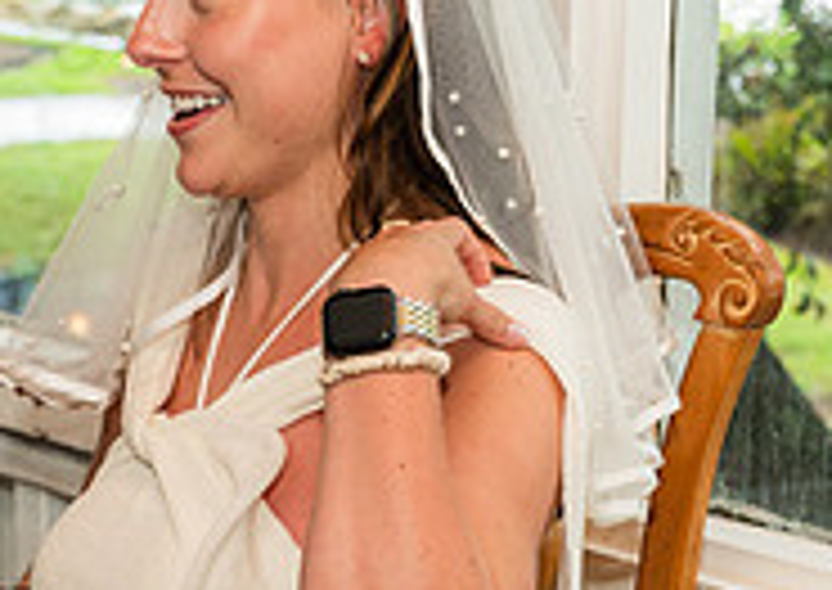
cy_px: 669
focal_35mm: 144
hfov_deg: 14.0
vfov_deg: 9.8
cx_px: 293
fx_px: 3393
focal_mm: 43
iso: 800
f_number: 5.6
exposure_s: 1/125
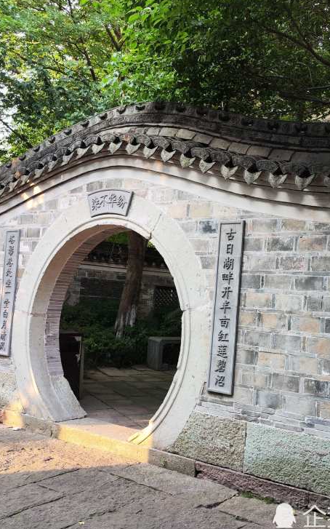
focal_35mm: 35
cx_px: 233
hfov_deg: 35.7
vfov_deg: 55.3
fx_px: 504
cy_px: 270
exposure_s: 1/112
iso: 50
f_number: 1.9
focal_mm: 6.92
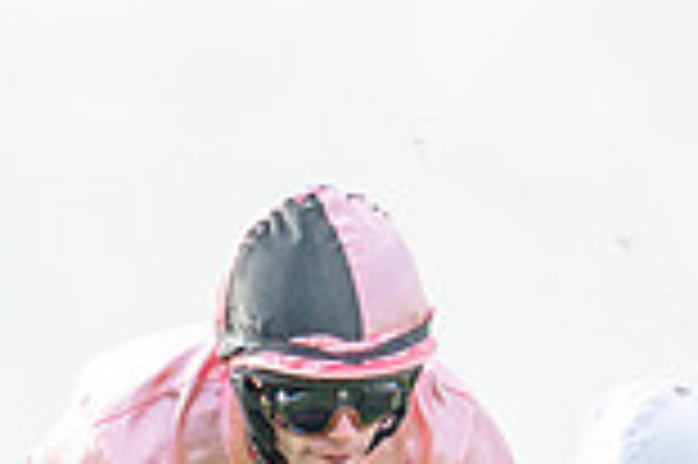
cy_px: 799
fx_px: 38736
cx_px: -492
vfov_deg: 0.7
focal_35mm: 2000
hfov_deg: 1.0
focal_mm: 400
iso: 500
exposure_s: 1/1600
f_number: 4.5
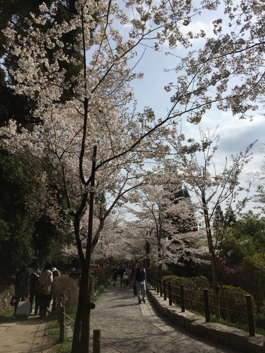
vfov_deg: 61.7
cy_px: 176
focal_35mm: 29
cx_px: 132
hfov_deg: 48.2
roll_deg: +1.7
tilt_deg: +15.7
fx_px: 296
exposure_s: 1/5650
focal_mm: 4.15
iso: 32
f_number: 2.2
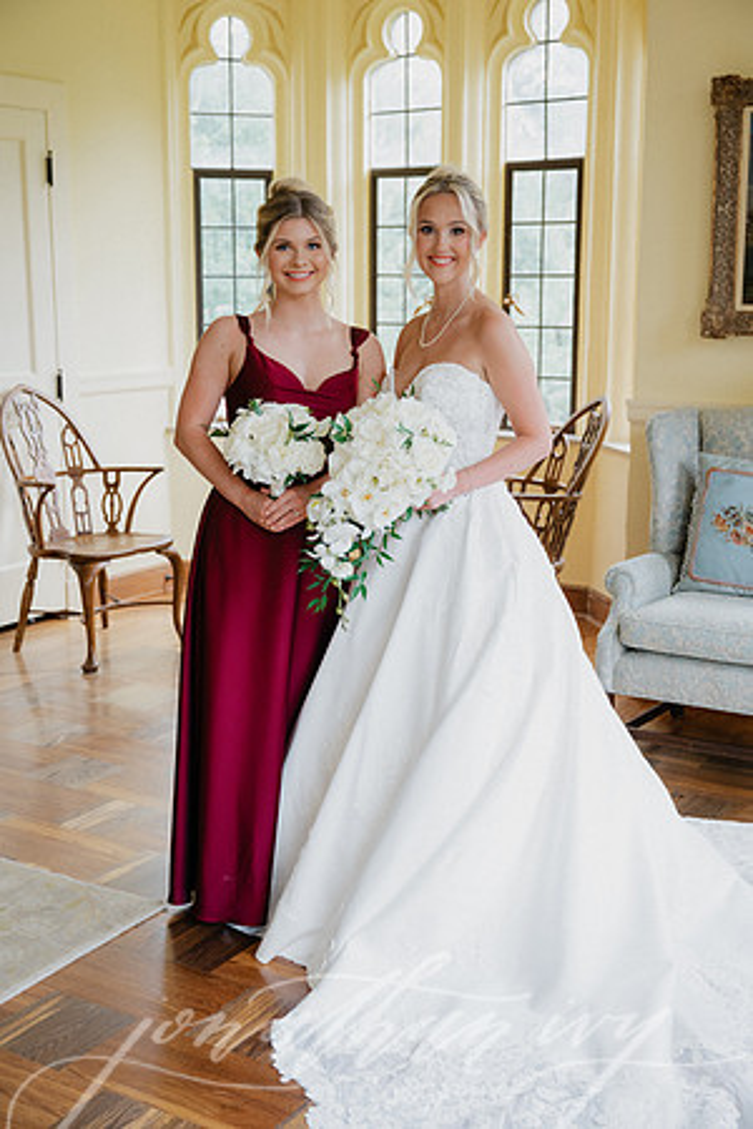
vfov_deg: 44.5
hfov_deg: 30.5
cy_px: 564
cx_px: 376
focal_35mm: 44
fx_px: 1380
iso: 1000
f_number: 3.5
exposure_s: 1/200
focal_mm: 44
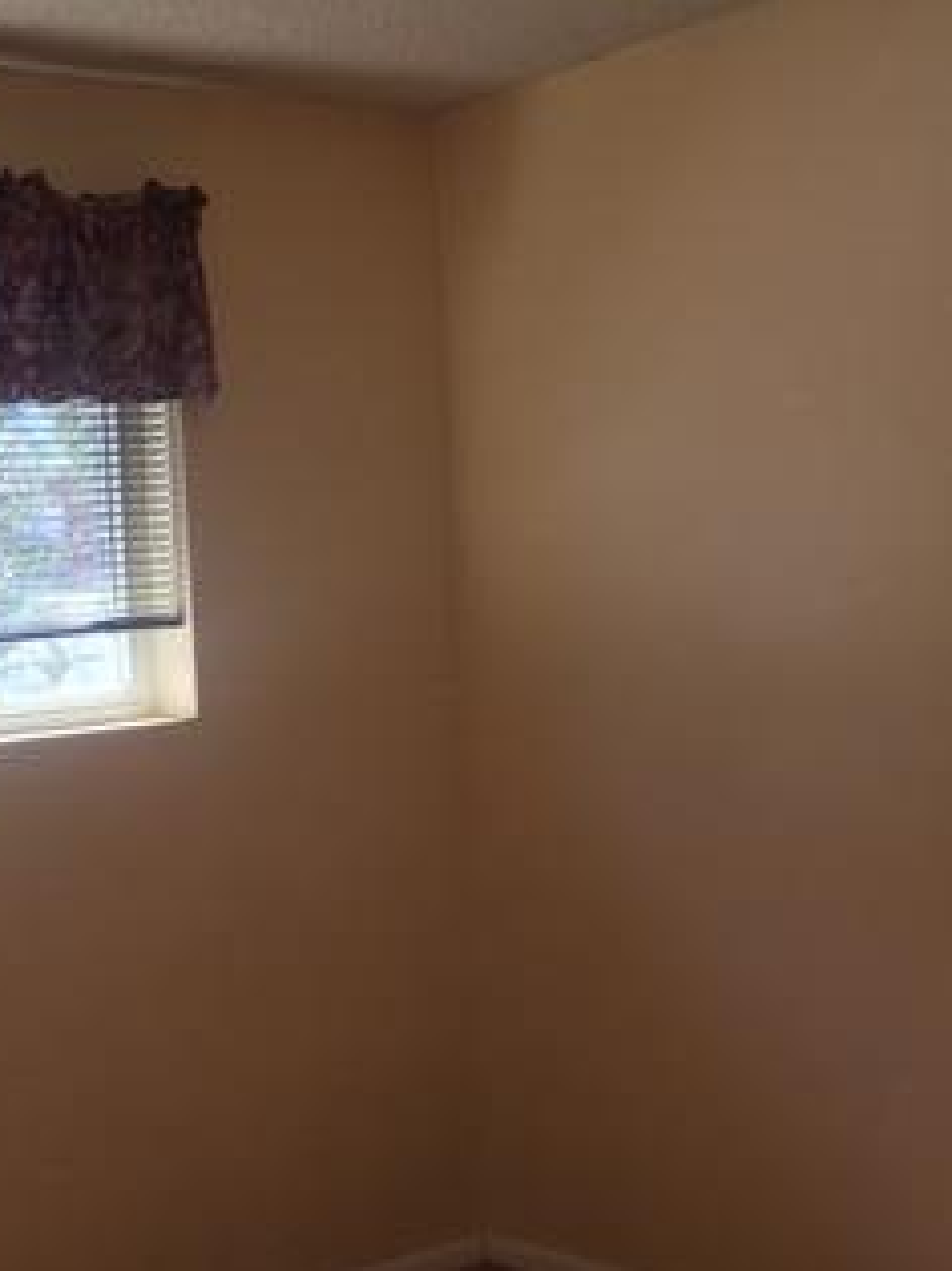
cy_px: 771
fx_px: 2165
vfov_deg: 32.6
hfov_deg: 24.4
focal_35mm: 59
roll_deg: +3.1
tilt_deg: -4.5
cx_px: 202
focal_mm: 4.15
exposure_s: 1/60
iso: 25
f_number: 2.2
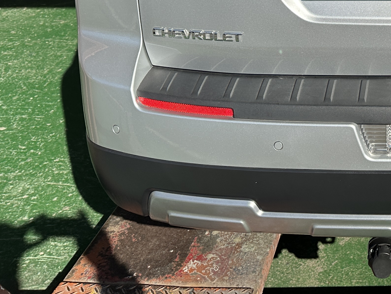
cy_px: -67
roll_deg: +0.4
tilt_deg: -12.4
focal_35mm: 61
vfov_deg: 22.0
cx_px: 438
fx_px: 689
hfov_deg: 28.5
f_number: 1.78
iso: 80
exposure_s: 1/5000
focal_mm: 6.86
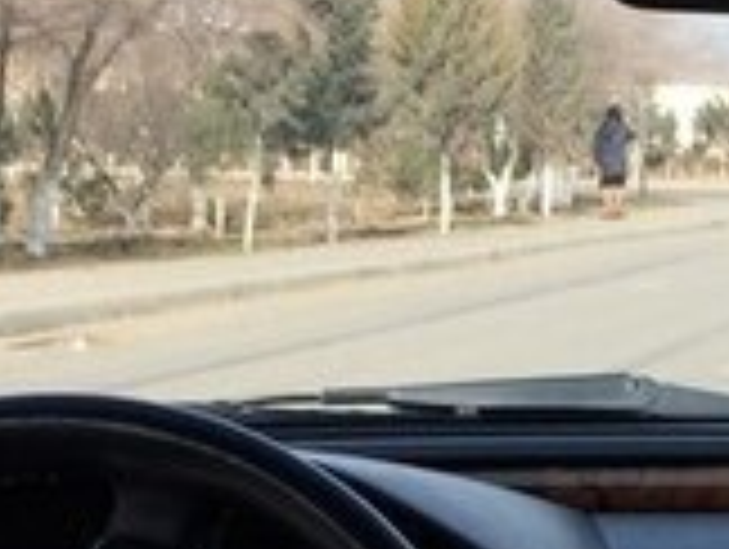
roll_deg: -1.5
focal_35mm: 118
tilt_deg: -13.3
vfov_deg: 12.3
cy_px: 686
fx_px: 2489
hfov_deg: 16.0
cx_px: 900
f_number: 2.2
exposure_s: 1/933
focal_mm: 4.15
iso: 32
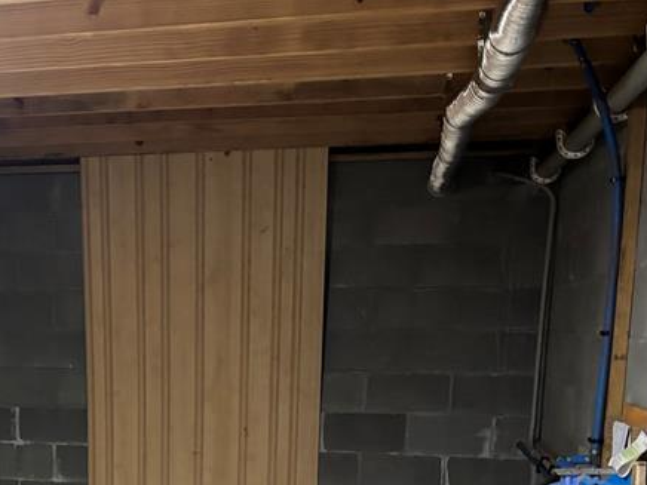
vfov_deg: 23.0
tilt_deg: -9.3
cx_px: 46
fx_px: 1140
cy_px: 497
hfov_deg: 30.1
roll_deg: -0.5
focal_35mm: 61
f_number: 1.6
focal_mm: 5.96
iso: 640
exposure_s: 1/30
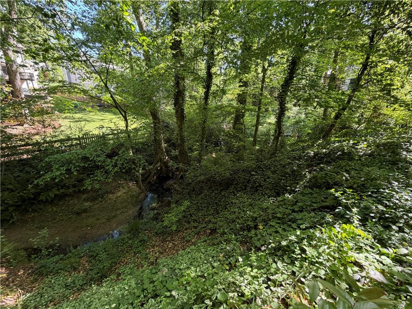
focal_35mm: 14
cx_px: 206
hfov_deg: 102.1
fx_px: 167
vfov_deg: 85.7
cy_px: 154
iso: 100
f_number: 2.2
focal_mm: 2.22
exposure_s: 1/121
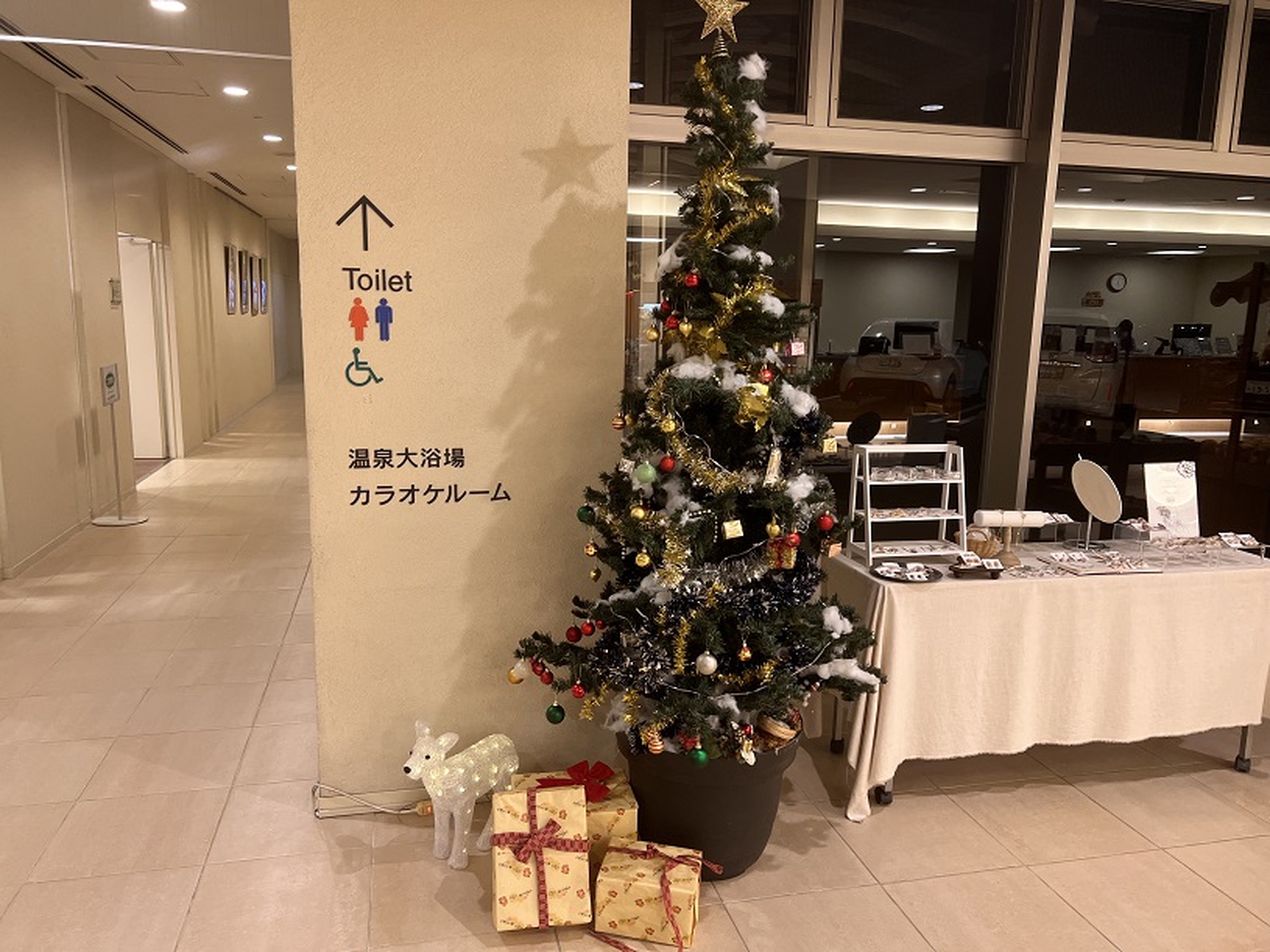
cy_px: 476
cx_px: 635
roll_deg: -1.3
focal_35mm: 26
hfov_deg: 67.3
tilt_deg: -10.2
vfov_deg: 53.1
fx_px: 954
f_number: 1.5
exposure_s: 1/120
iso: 125
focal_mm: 5.7
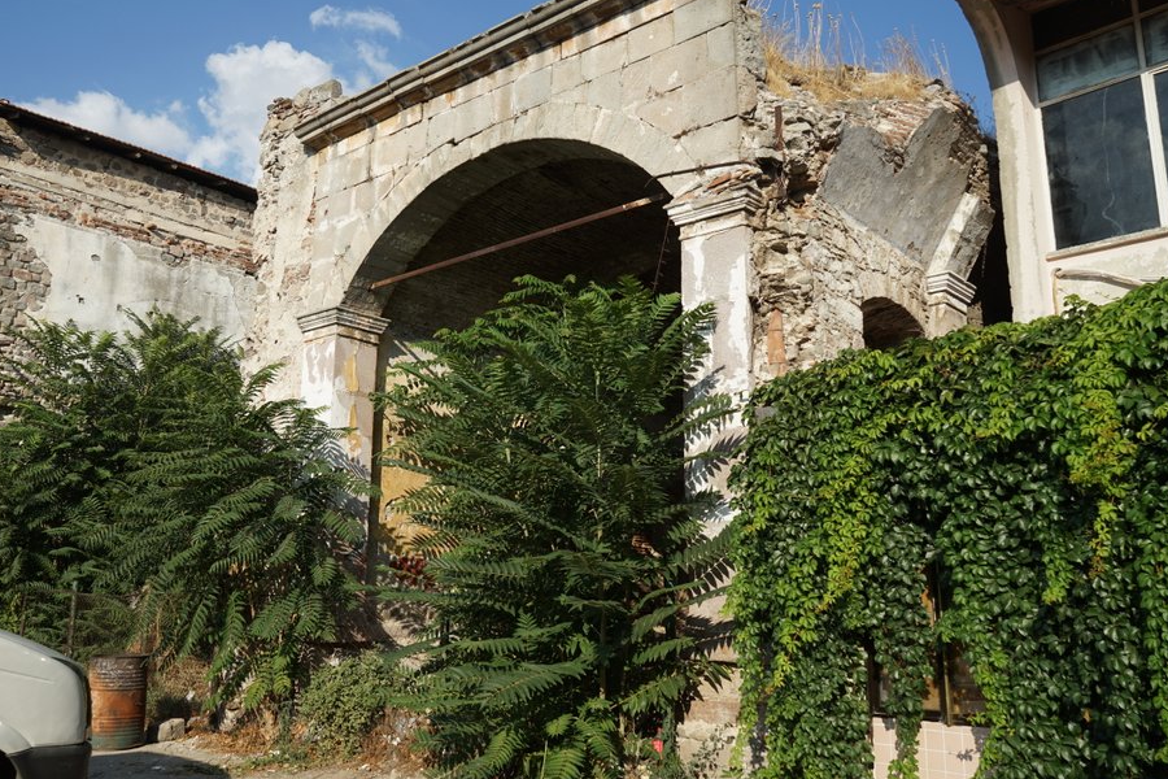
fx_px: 1038
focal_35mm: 32
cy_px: 365
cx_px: 529
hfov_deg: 58.6
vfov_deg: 41.1
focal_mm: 24
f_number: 7.1
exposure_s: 1/320
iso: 100
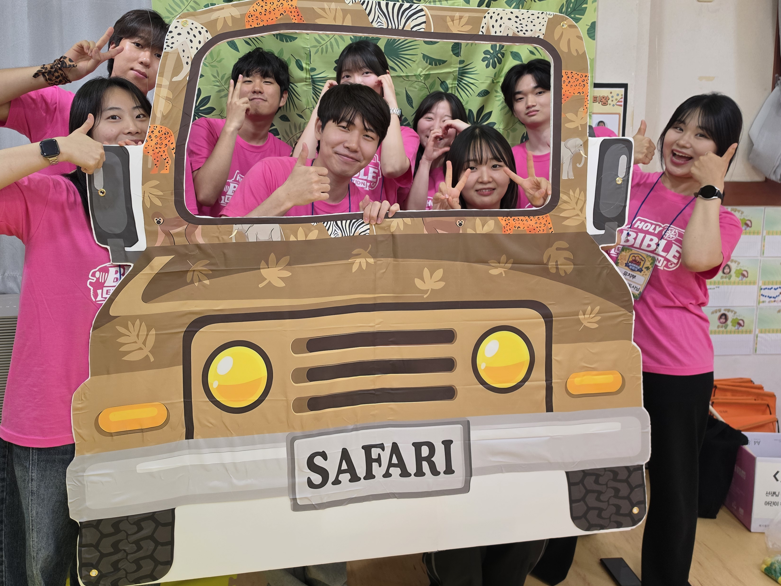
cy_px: 234
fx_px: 632
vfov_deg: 49.4
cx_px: 345
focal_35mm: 28
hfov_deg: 63.3
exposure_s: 1/120
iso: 160
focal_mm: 6.5
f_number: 1.4
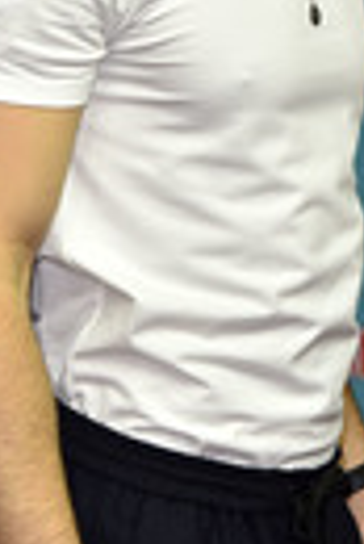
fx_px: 4265
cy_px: 130
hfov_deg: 4.9
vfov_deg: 7.3
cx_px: 230
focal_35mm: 282
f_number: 5.6
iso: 640
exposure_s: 1/160
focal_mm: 92
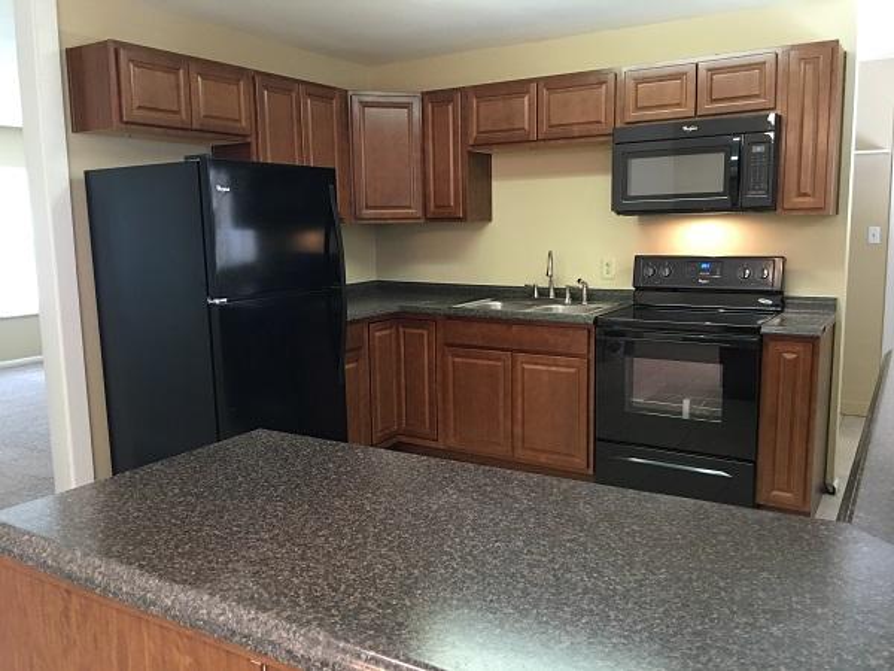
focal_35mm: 29
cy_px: 336
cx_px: 447
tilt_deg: -6.8
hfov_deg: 61.7
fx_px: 749
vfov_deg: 48.2
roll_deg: +0.6
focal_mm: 4.15
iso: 80
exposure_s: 1/10
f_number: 2.2
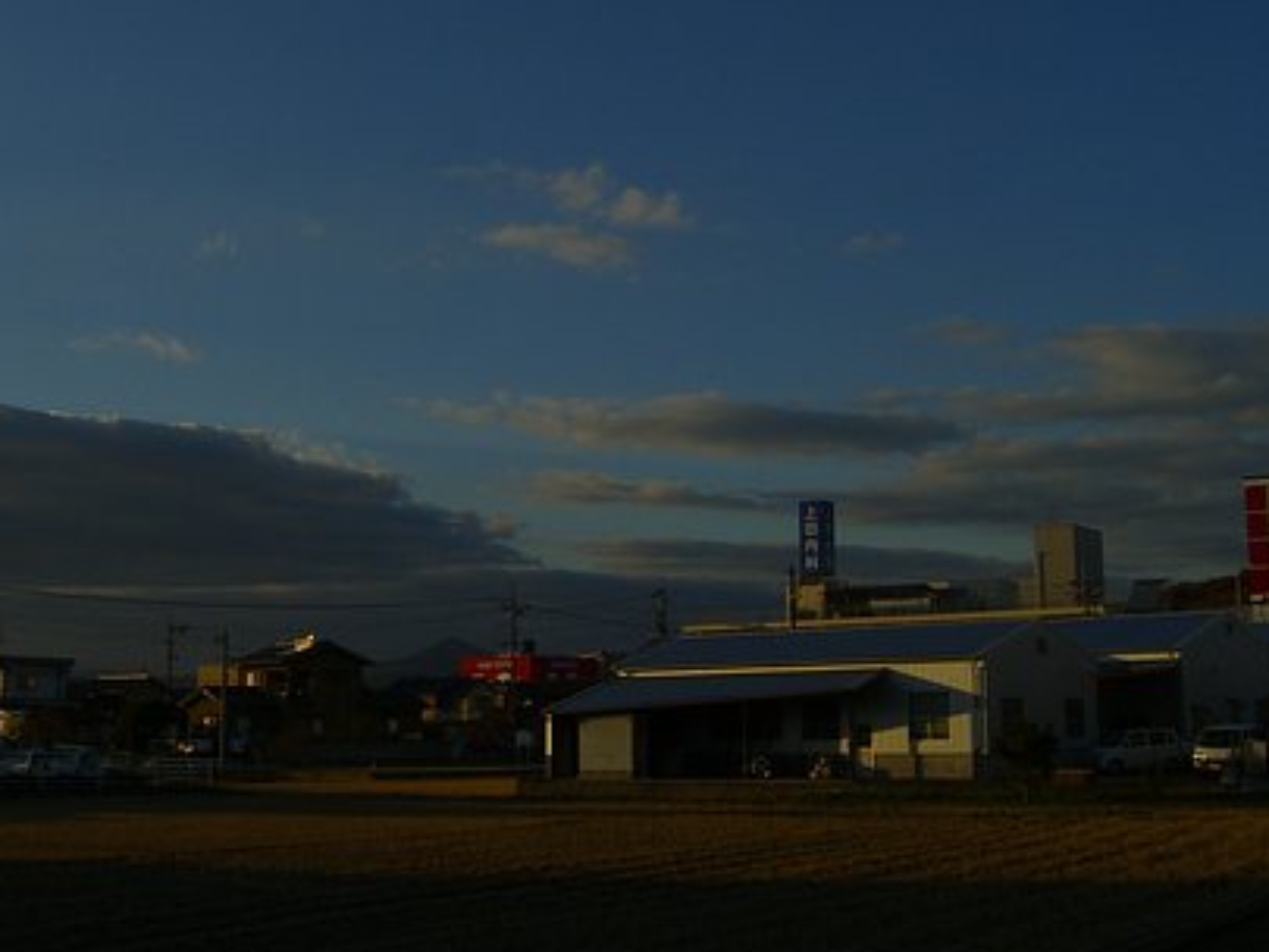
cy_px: 398
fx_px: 1760
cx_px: 577
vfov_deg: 30.2
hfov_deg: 39.6
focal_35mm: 48
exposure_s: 1/320
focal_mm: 7.9
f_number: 8
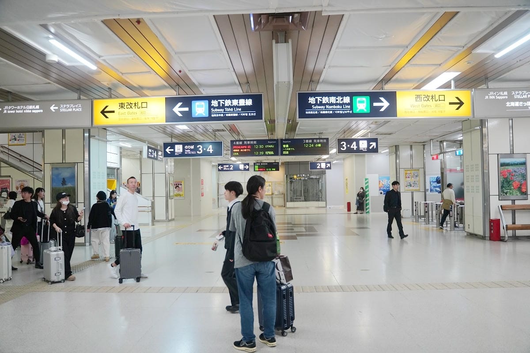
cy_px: 176
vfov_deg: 46.4
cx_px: 265
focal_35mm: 28
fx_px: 412
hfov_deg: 65.5
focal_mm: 28
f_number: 2.8
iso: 1600
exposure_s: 1/160
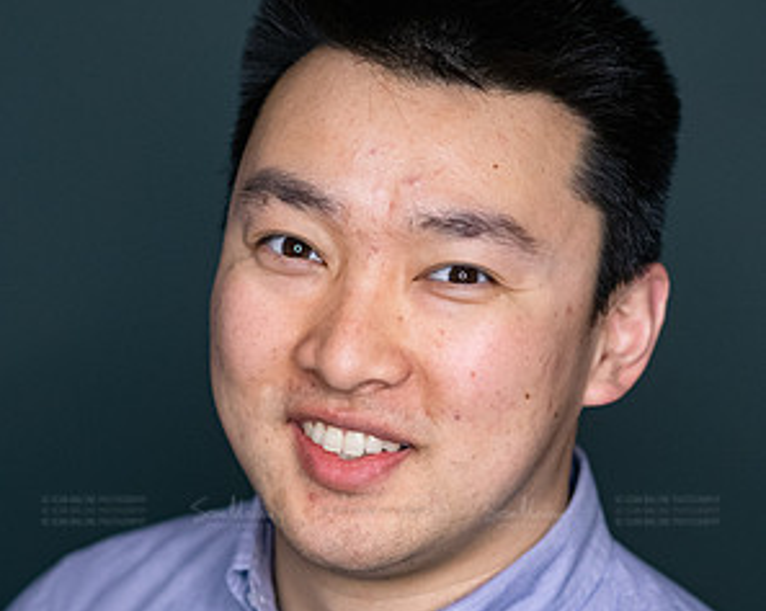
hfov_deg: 15.9
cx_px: 384
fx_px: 2740
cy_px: 472
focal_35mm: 121
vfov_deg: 12.7
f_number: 3.5
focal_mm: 85
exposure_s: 1/500
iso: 2000
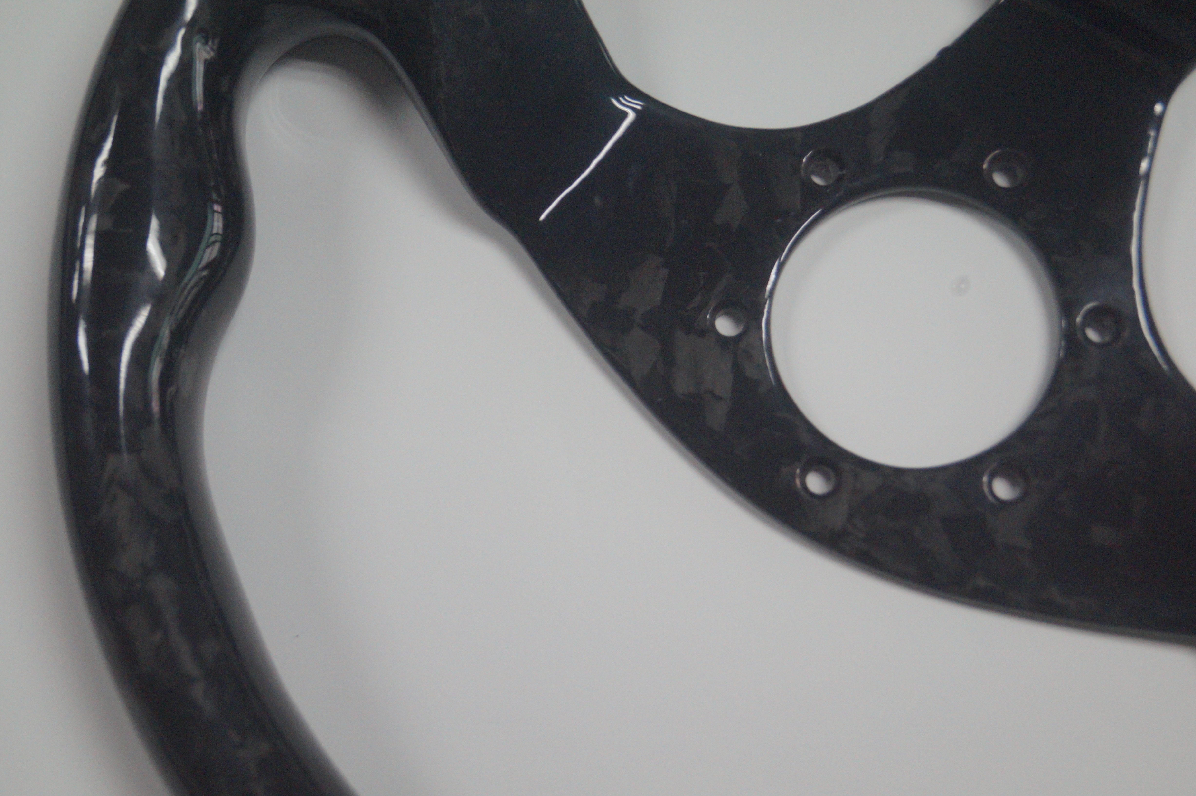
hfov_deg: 29.9
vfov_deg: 20.1
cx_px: 598
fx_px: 2241
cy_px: 398
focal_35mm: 68
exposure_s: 1/160
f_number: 5.6
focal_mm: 45
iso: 2000
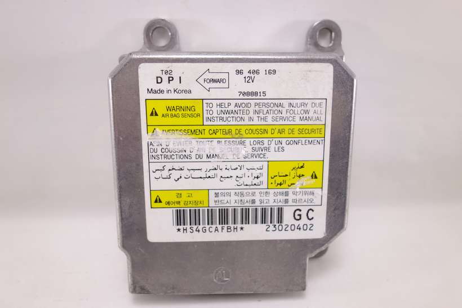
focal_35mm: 28
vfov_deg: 46.4
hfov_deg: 65.5
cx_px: 231
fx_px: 359
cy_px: 154
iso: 125
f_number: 2.2
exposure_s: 1/100
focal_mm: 10.4
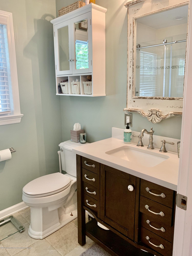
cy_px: 128
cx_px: 96
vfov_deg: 67.3
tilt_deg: -10.7
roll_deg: +1.3
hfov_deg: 53.1
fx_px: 192
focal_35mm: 26
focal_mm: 4.25
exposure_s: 1/60
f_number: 1.8
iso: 125
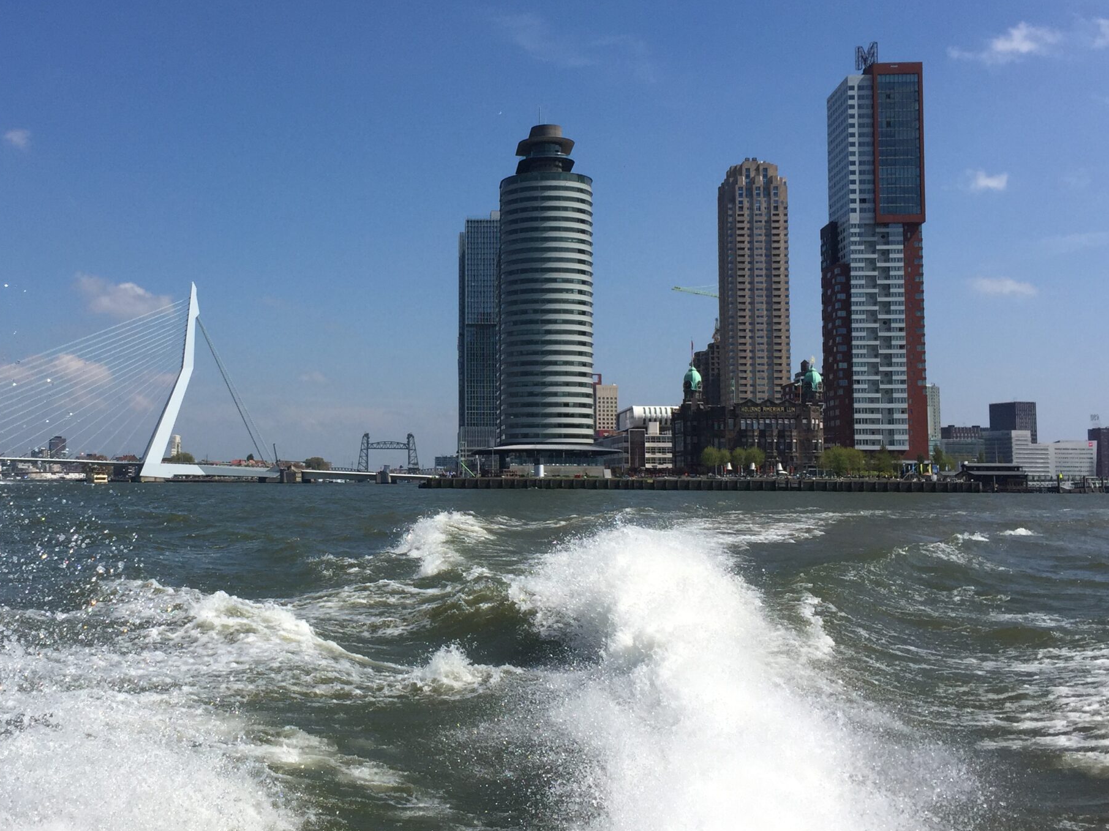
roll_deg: -2.3
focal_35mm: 41
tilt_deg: +3.6
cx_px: 374
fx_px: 1313
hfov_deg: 45.1
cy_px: 378
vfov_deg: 35.1
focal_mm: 4.15
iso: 32
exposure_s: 1/3597
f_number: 2.2
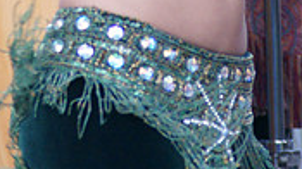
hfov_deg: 2.3
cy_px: -114
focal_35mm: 940
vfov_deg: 1.3
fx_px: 7519
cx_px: 118
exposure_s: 1/250
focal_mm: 180
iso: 1600
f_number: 4.5
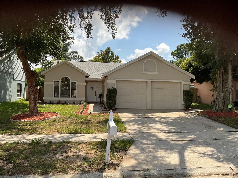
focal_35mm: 29
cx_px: 119
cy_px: 89
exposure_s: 1/1675
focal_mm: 3
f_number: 1.8
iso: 25
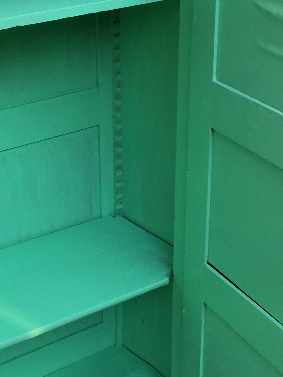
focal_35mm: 76
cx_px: 92
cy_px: 204
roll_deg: +1.8
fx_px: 829
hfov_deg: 19.3
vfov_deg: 25.7
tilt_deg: -21.7
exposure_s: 1/242
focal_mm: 4.15
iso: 25
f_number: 2.2
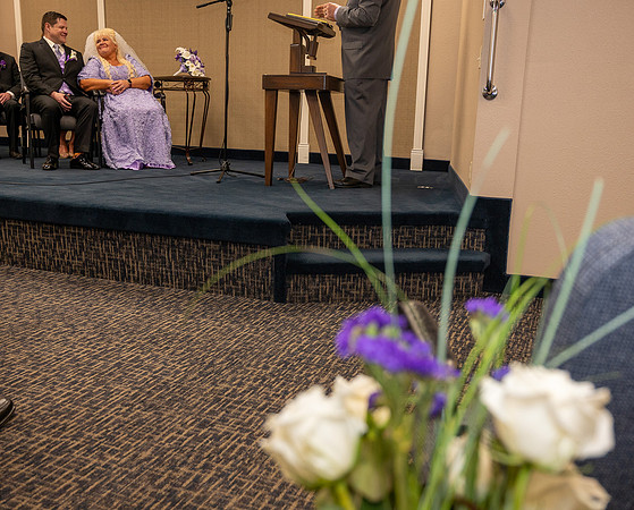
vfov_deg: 41.2
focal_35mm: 36
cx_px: 320
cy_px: 276
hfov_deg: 50.1
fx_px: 678
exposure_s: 1/80
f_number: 4.5
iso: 400
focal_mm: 29.5
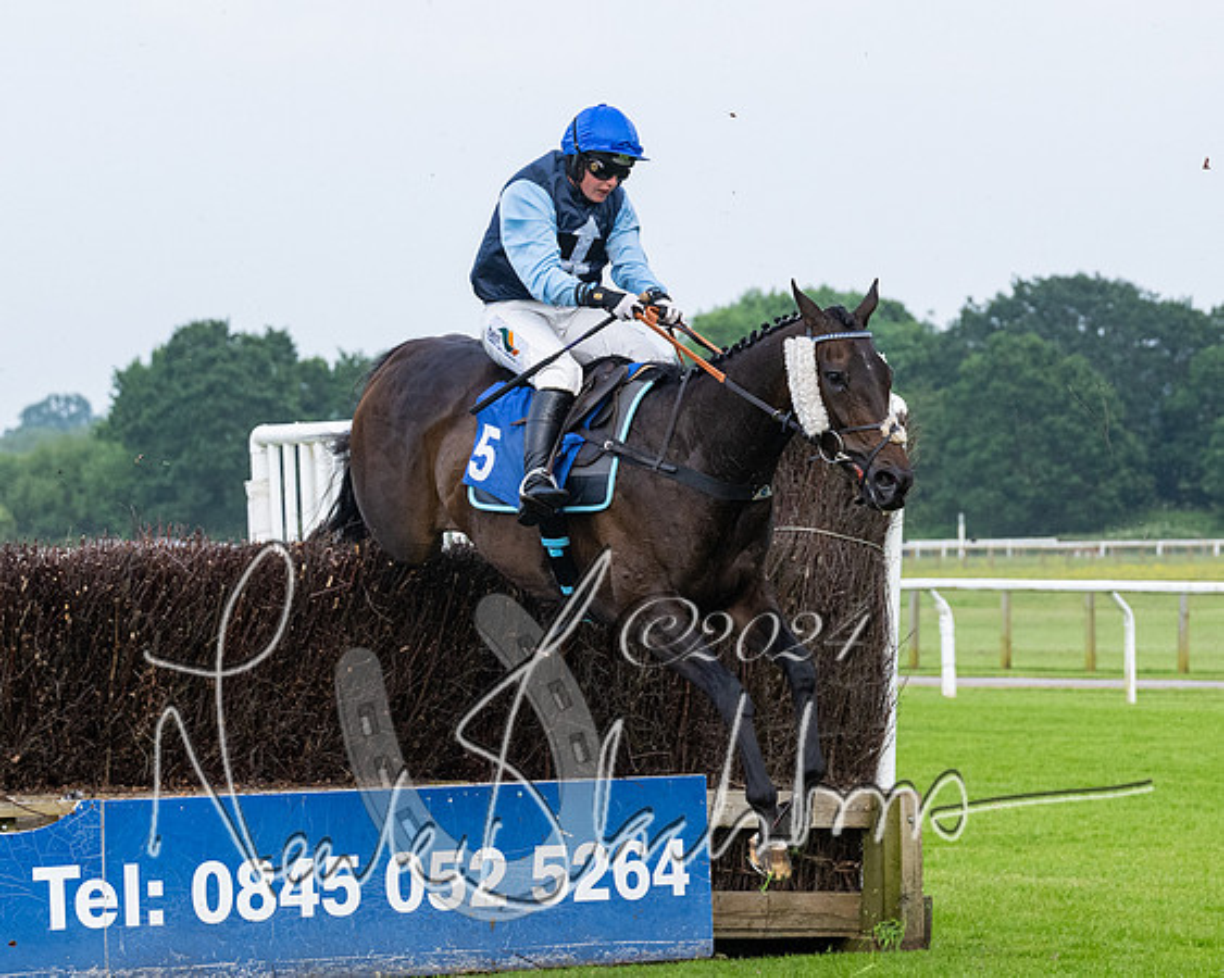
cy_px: 464
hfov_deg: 12.8
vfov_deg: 10.3
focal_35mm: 150
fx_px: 5449
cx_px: 742
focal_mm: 70
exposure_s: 1/1600
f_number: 4
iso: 800
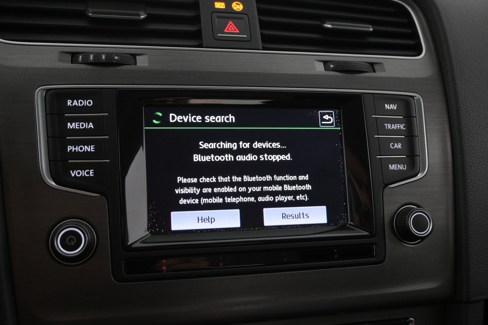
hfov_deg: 55.1
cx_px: 244
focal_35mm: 34
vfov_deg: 38.4
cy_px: 162
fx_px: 468
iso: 2500
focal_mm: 23
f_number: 4.2
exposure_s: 1/60
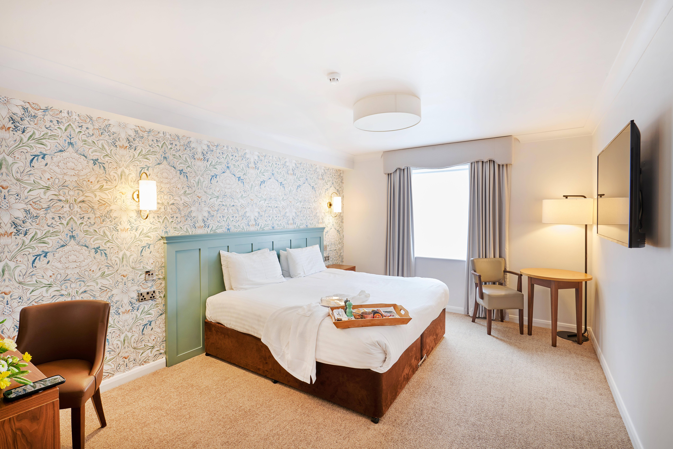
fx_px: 299
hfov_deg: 96.7
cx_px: 336
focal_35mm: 16
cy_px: 224
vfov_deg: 73.7
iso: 31
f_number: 13
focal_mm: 16
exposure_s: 3
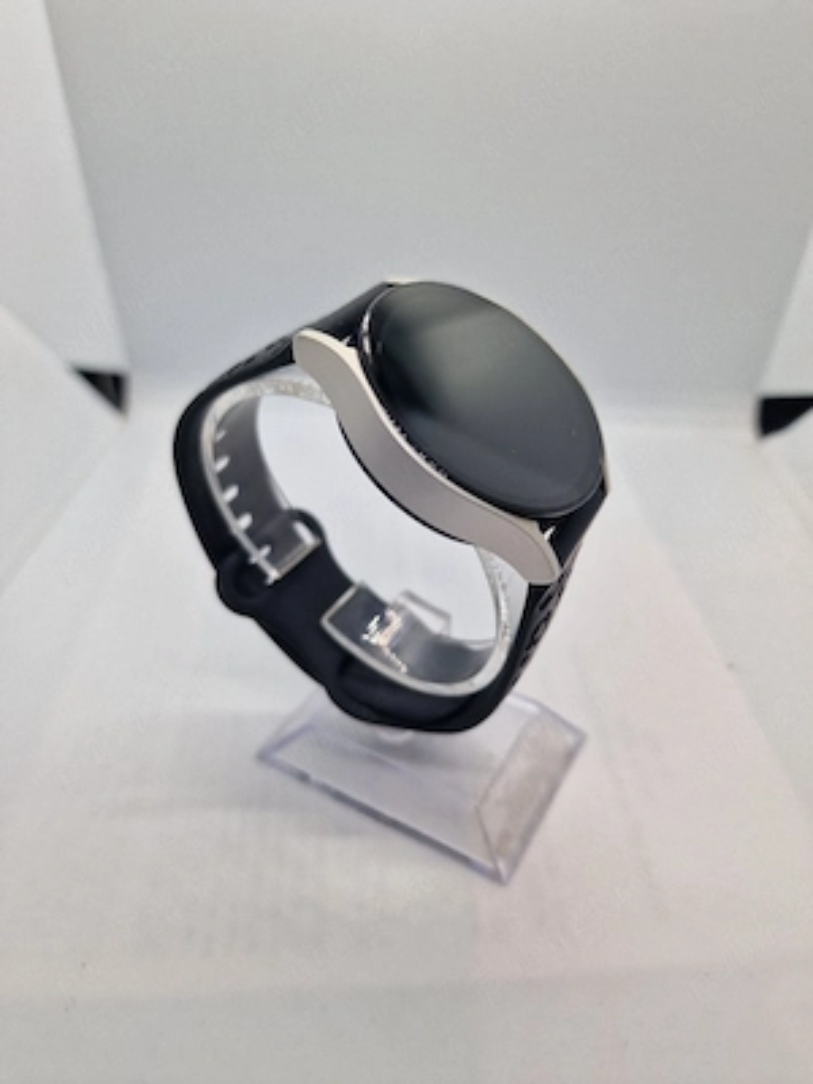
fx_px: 720
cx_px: 406
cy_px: 542
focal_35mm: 23
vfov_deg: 73.9
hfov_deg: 58.9
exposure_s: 1/182
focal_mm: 6.4
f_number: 1.8
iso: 50
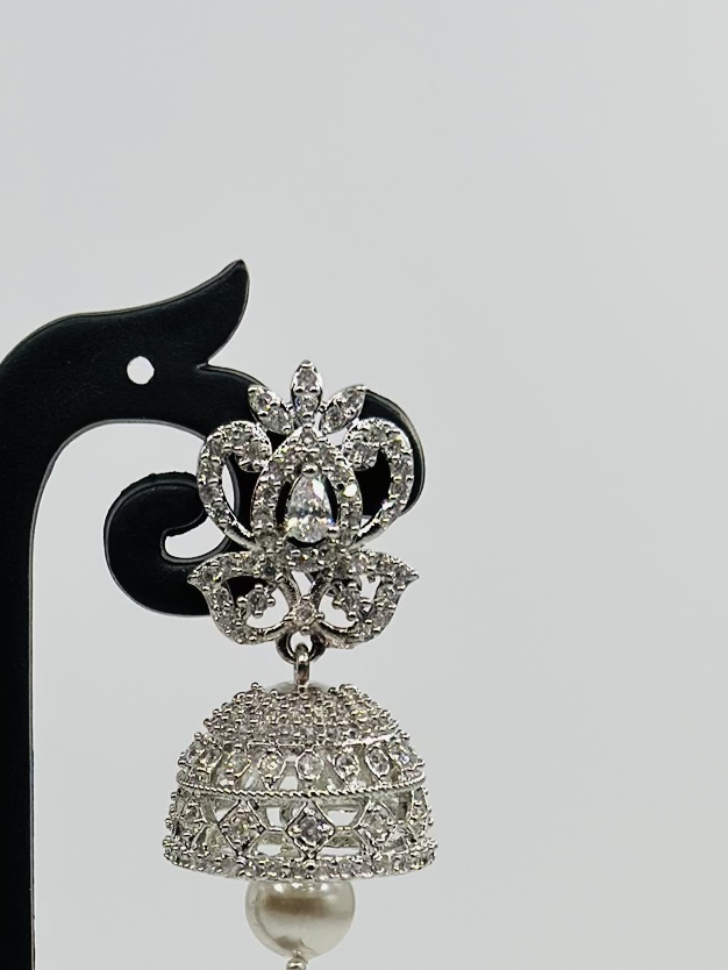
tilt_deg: -7.0
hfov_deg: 12.6
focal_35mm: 116
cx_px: -36
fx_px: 3251
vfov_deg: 16.6
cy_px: 993
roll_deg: -0.4
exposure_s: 1/2203
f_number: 1.78
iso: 80
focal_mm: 6.86
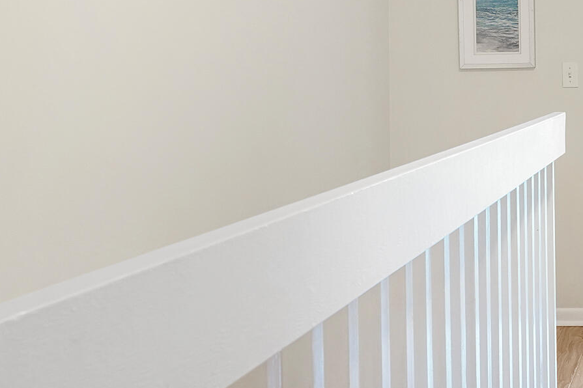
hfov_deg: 30.0
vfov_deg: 23.3
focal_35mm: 57
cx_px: 697
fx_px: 923
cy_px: 64
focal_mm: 17
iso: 800
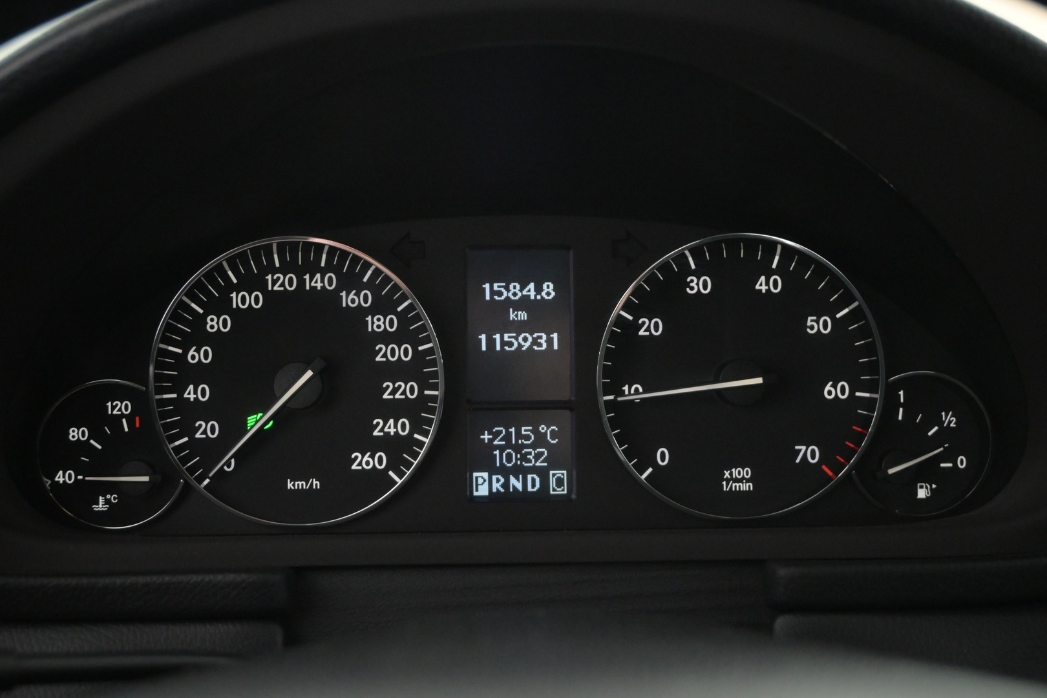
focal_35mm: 46
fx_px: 1330
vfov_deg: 29.4
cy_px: 349
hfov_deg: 43.0
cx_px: 524
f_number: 4.8
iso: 4000
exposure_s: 1/50
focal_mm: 30.5
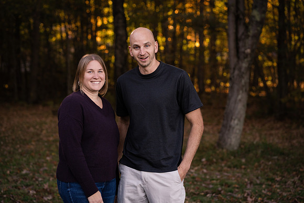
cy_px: 102
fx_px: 718
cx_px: 152
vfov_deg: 16.1
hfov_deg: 23.9
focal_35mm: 85
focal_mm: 85
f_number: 3.5
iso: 320
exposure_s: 1/400
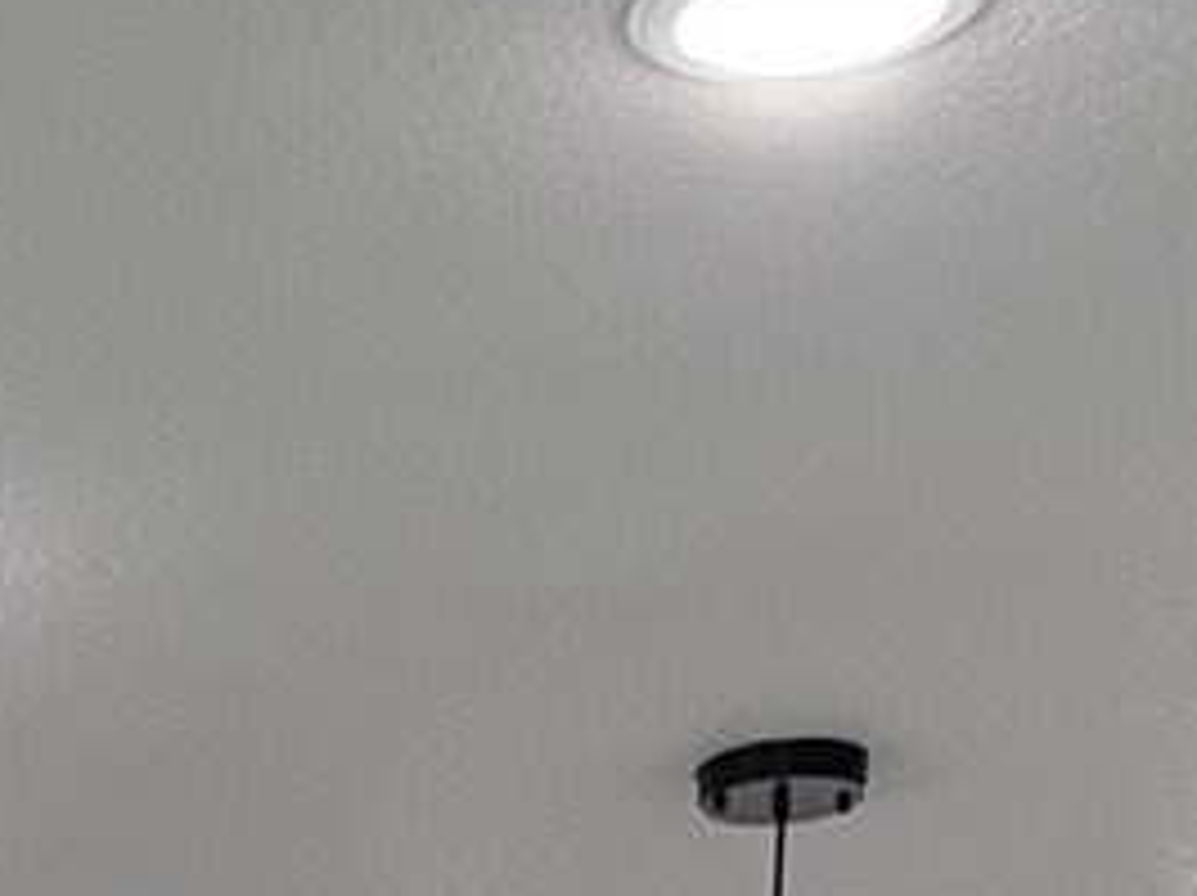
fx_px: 6391
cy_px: 3395
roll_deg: -0.8
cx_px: -1112
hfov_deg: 10.0
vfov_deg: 6.6
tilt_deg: -4.0
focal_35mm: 185
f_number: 1.78
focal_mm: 6.76
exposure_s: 1/129
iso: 125
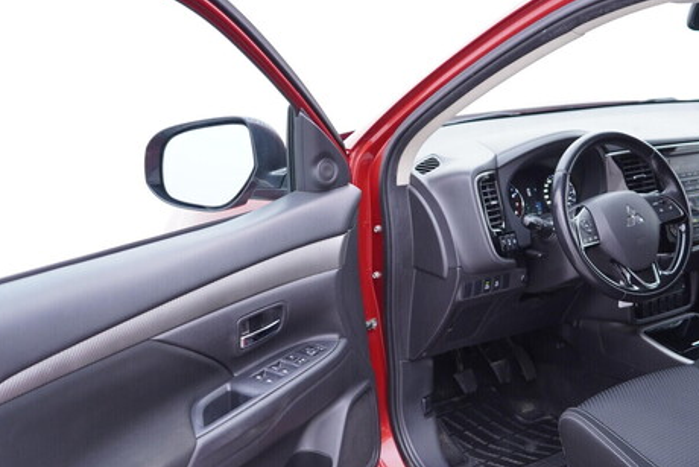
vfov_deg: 31.1
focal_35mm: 43
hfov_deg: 45.3
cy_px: 275
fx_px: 835
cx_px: 407
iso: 250
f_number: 2.8
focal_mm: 24
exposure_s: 1/40
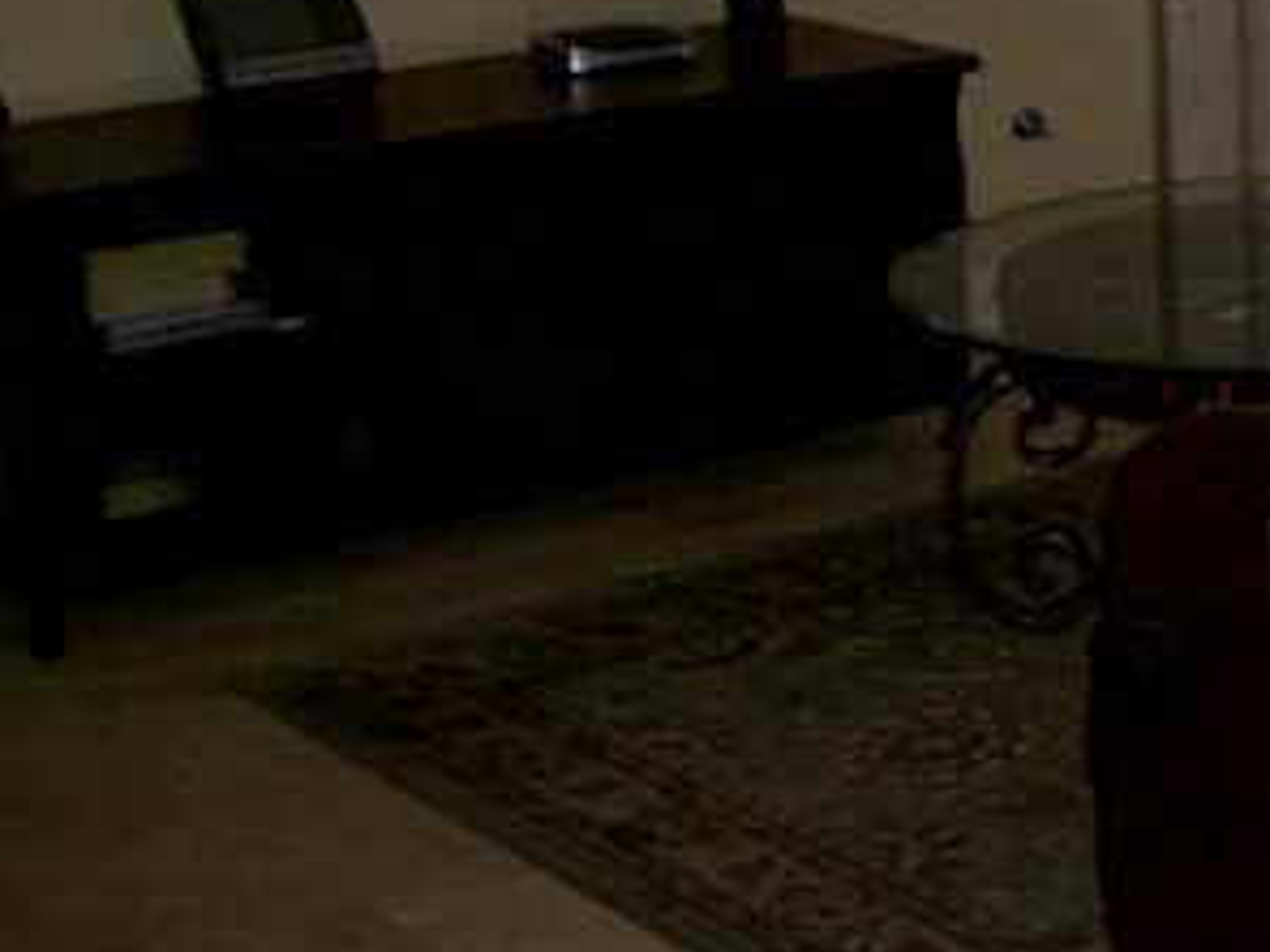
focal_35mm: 92
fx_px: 3375
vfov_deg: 15.6
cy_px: -116
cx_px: 1369
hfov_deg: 20.4
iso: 80
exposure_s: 1/64
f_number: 2.7
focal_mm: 5.6
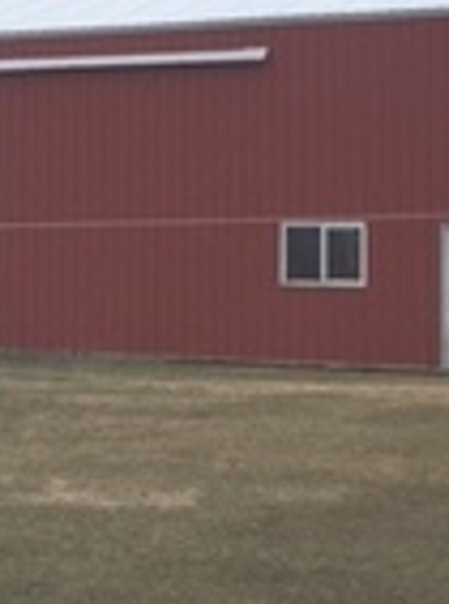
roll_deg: -0.6
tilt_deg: +1.2
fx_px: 1720
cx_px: -73
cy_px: 188
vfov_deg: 19.8
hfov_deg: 14.5
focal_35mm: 99
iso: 32
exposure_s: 1/565
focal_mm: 4.15
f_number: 2.2
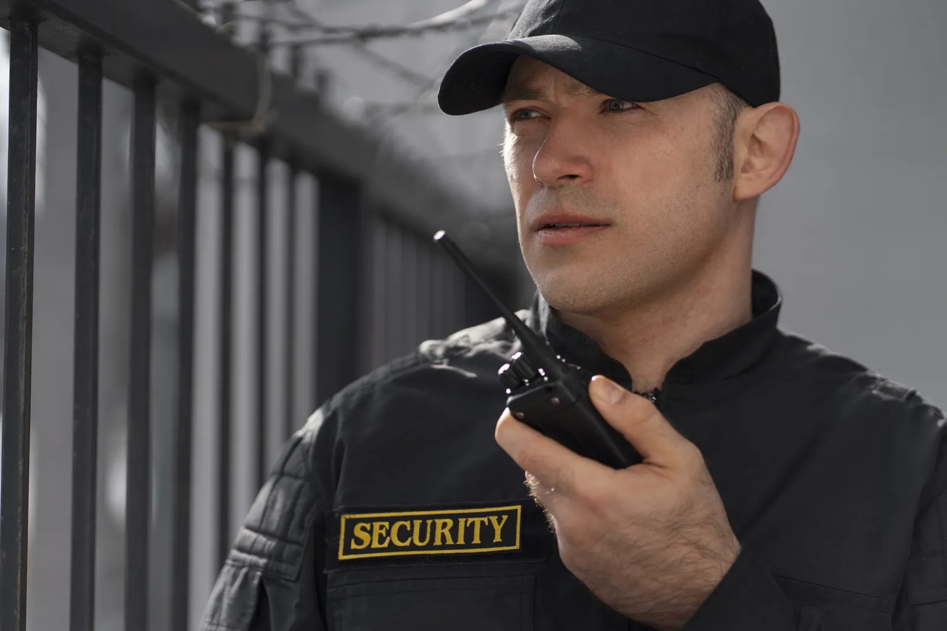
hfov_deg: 23.9
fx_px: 2236
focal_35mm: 85
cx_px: 474
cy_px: 316
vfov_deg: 16.1
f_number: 2.5
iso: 500
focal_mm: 85
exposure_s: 1/8000
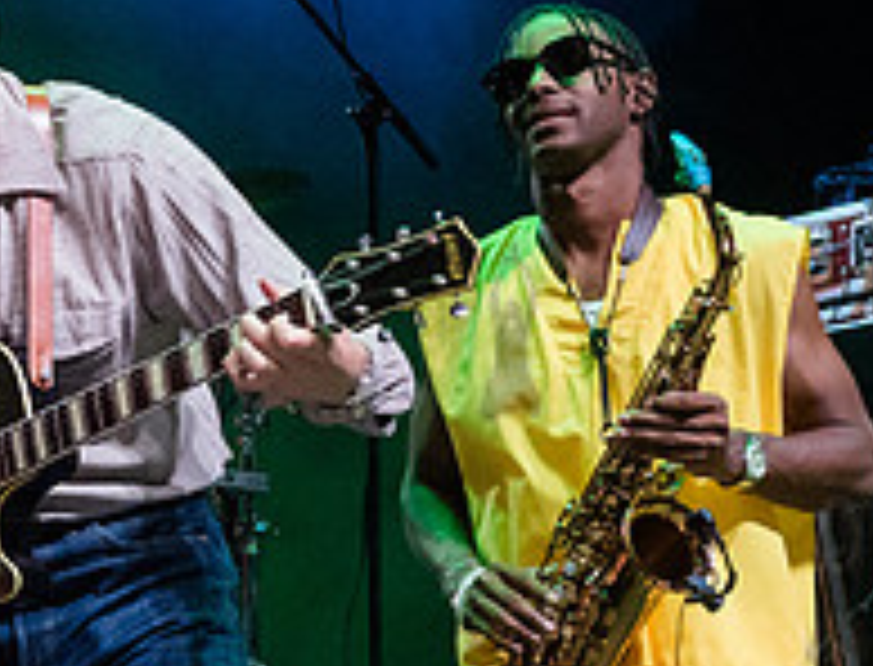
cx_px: -328
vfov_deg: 7.3
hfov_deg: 9.4
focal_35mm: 205
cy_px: 478
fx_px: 5202
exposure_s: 1/640
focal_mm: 56
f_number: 4
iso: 6400
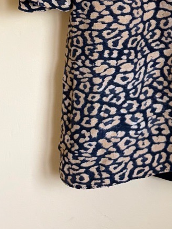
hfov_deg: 14.8
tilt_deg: -8.7
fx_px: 636
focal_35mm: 96
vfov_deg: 17.6
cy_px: -146
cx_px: 219
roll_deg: +0.7
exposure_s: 1/60
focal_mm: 5.96
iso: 320
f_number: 1.6
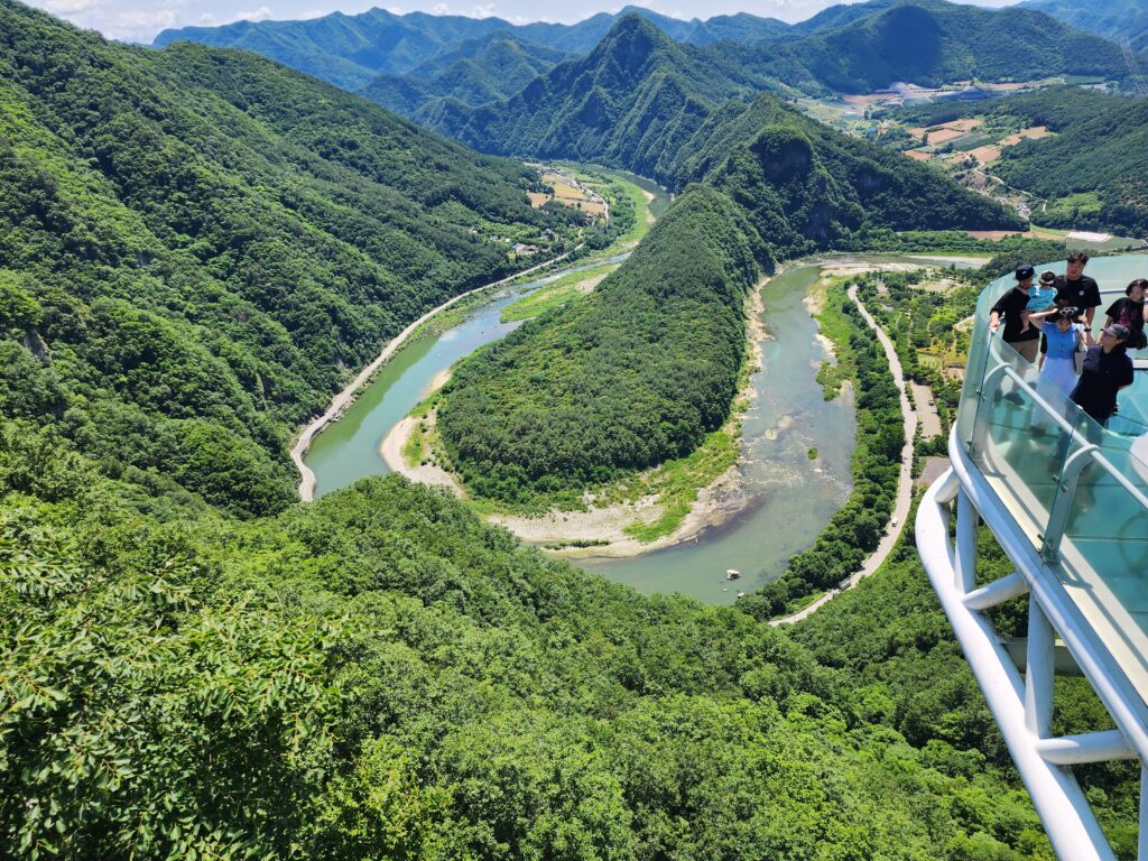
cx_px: 574
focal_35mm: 23
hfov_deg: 73.9
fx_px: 763
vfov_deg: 58.9
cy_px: 430
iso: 12
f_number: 1.8
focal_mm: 6.4
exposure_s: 1/659
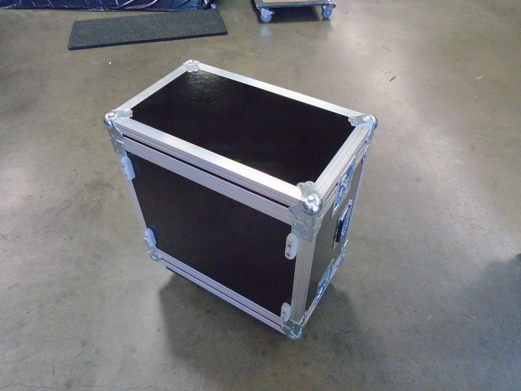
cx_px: 260
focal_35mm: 26
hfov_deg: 67.3
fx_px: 391
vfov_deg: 53.1
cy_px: 196
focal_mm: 4.6
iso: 800
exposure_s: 1/80
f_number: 3.2
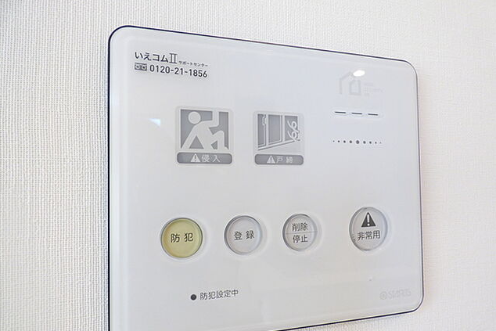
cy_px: 187
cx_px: 248
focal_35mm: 21
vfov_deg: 59.3
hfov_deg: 81.2
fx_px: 289
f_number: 2.8
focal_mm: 3.58
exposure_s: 1/50
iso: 400
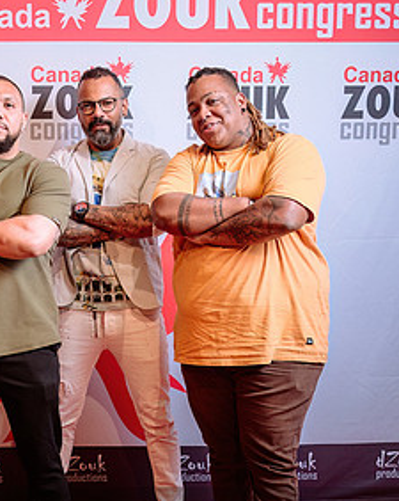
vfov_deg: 28.6
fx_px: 976
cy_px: 330
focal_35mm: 66
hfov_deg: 22.8
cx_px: 78
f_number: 4
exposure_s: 1/125
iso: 500
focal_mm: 31
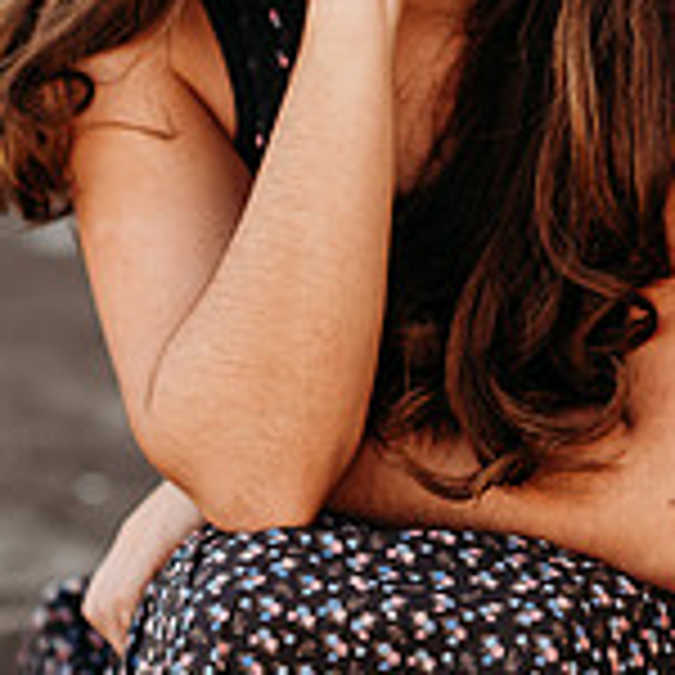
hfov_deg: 8.1
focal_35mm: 216
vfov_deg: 8.1
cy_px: -36
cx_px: 400
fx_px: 4765
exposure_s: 1/640
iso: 100
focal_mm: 85
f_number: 2.2
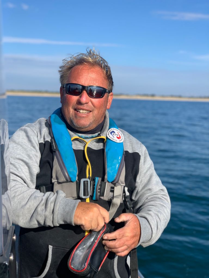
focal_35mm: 52
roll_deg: -4.4
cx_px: 104
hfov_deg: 28.0
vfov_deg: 36.8
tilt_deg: -5.1
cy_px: 139
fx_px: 419
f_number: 2.4
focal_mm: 6
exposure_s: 1/1065
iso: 16
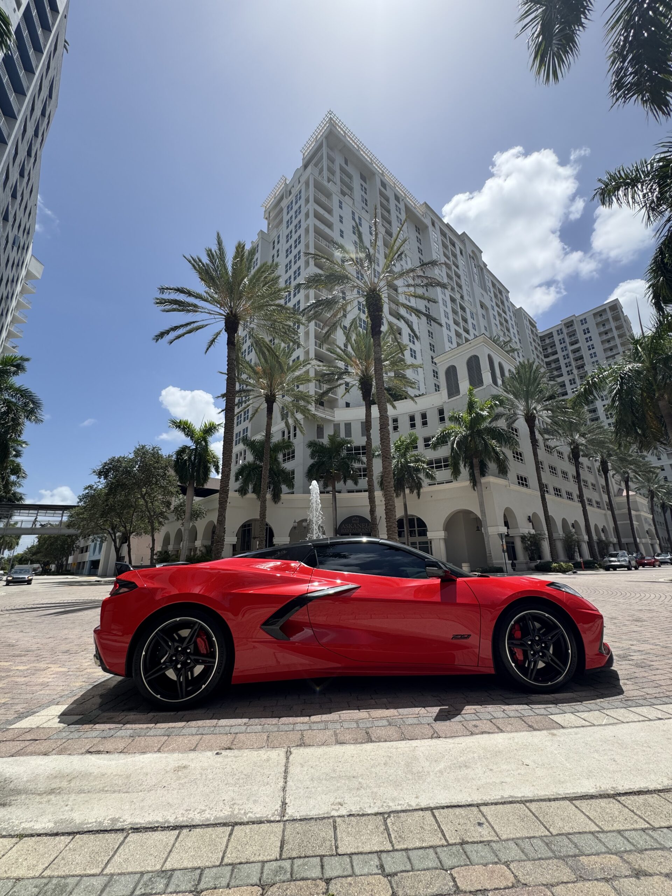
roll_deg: +2.3
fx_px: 362
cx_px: 336
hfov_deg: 85.7
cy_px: 448
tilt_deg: +17.3
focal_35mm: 14
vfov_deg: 102.1
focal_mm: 2.22
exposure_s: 1/1299
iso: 50
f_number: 2.2
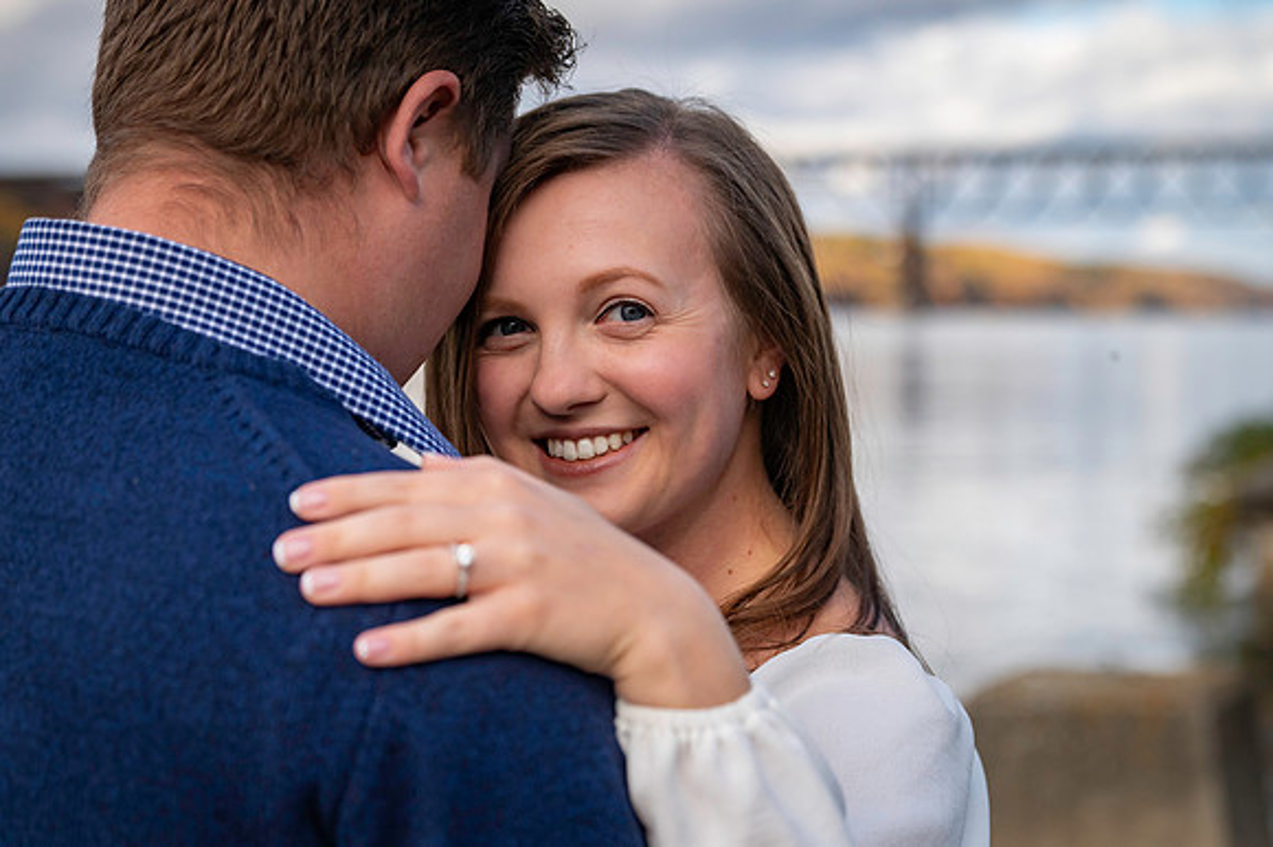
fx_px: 2504
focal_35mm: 71
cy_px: 424
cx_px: 636
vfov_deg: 19.2
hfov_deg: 28.5
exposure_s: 1/8000
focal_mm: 70
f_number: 4.5
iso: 1250
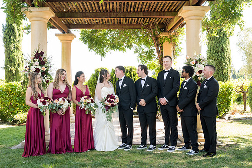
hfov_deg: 46.4
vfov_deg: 31.9
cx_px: 126
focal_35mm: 42
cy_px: 84
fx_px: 294
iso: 1600
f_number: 6.3
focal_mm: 42
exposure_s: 1/320
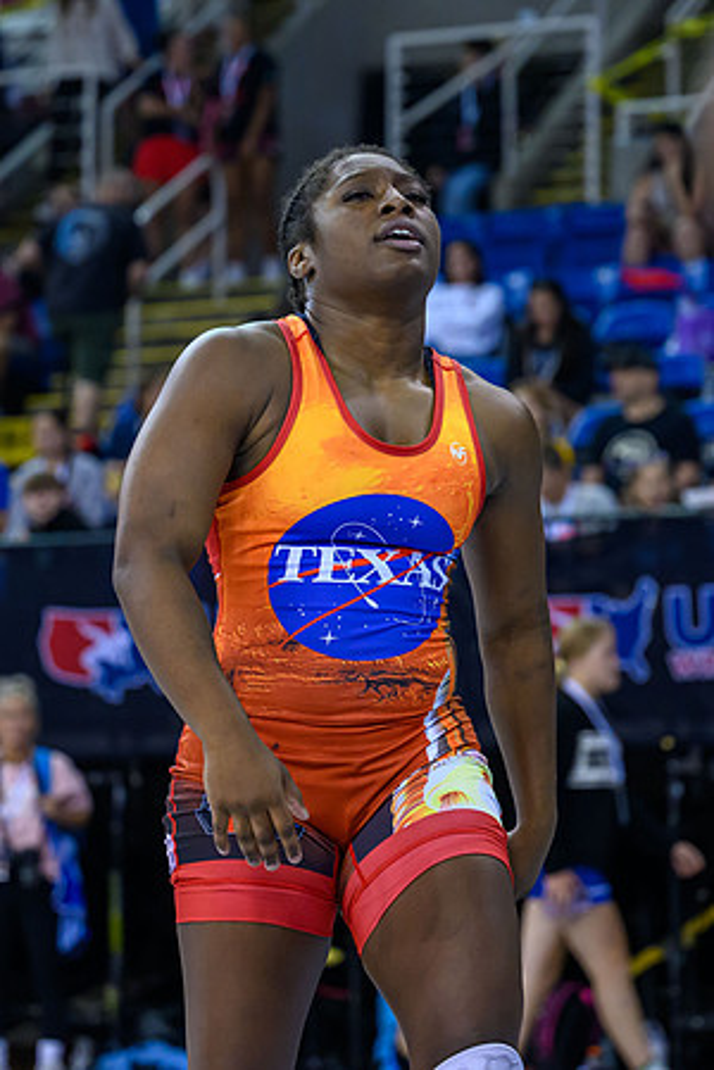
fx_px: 3836
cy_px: 427
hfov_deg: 10.6
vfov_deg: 15.9
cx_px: 334
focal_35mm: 129
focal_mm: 70
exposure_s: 1/800
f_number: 2.8
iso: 3200
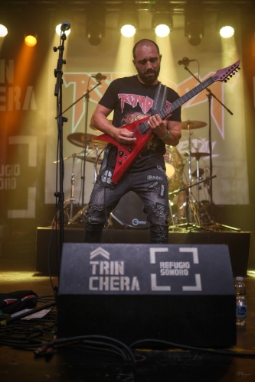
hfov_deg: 32.6
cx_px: 128
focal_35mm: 41
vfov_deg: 47.4
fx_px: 436
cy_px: 191
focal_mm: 27
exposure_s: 1/200
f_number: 1.2
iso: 500
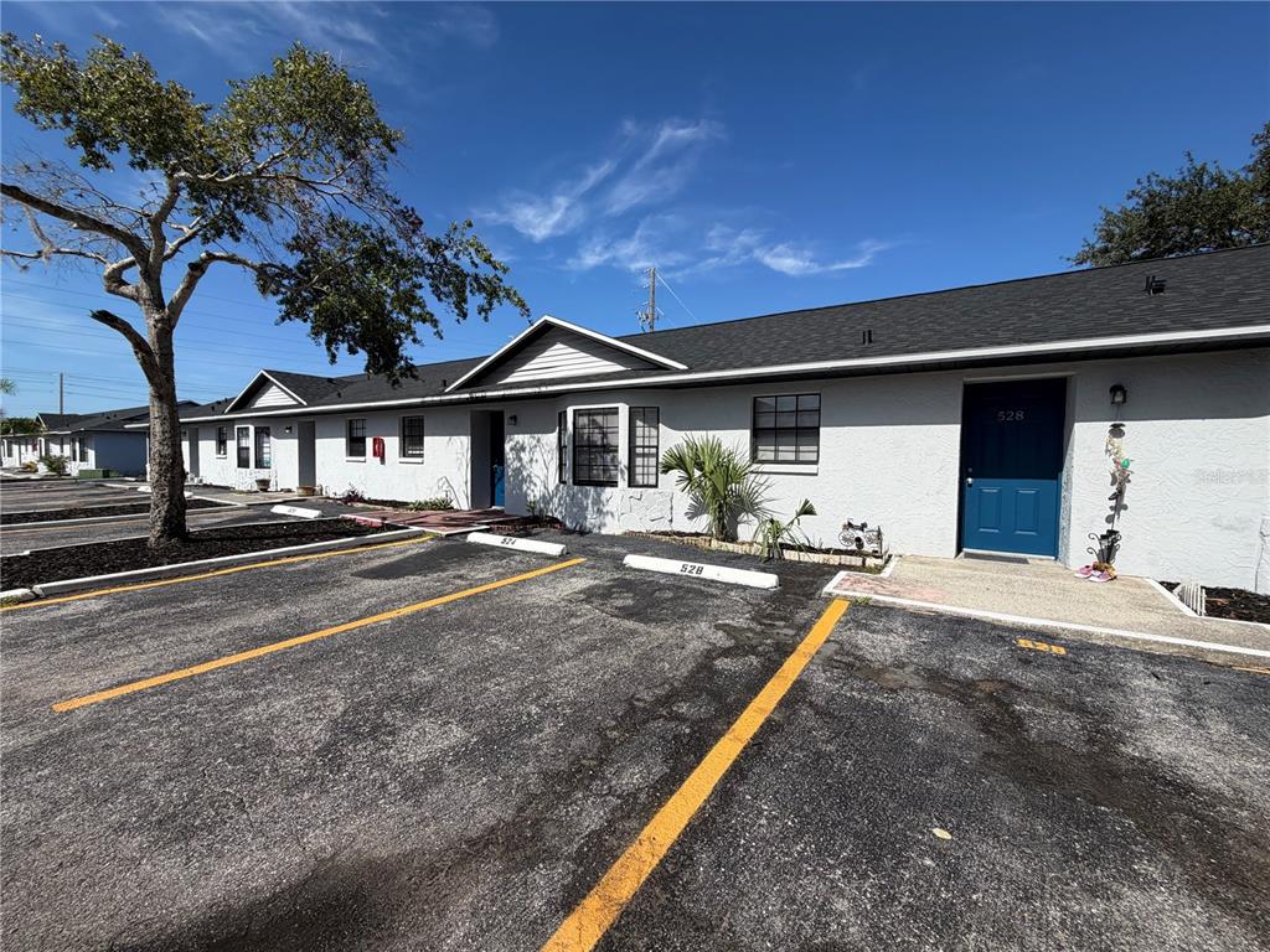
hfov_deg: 102.1
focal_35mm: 14
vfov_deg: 85.7
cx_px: 635
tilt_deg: -1.1
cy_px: 476
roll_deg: -0.5
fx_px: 514
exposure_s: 1/1033
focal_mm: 2.22
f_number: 2.2
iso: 20
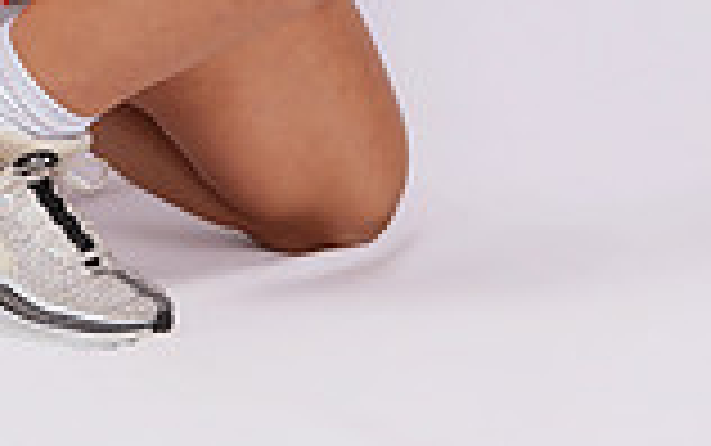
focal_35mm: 279
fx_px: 5410
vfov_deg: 4.6
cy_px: -541
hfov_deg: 7.5
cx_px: 99
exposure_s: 1/250
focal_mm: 96
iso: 160
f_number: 6.3
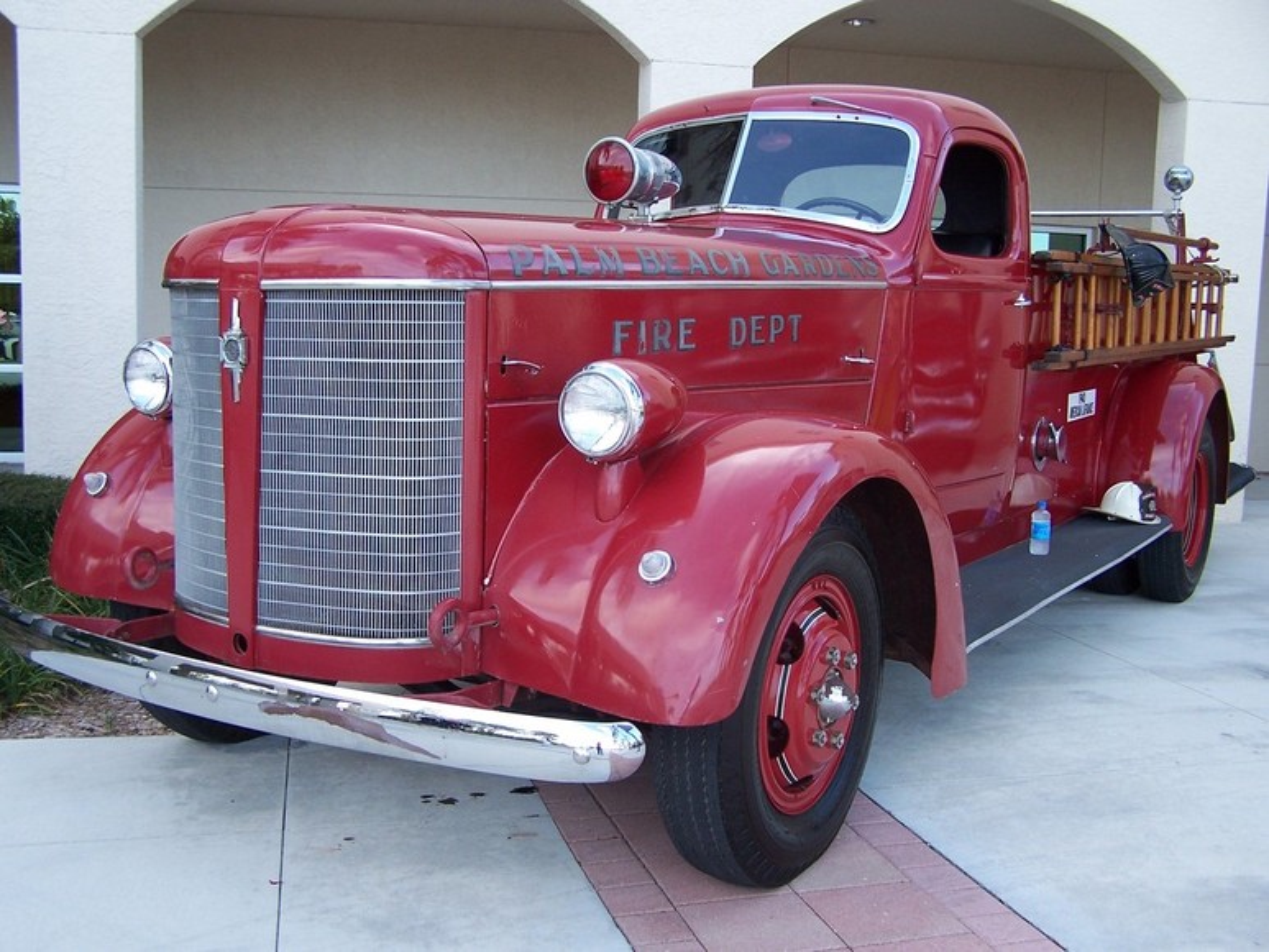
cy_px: 476
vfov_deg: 37.7
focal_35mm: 38
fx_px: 1393
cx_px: 634
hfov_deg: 49.0
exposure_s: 1/125
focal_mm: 6.3
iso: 80
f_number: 2.8
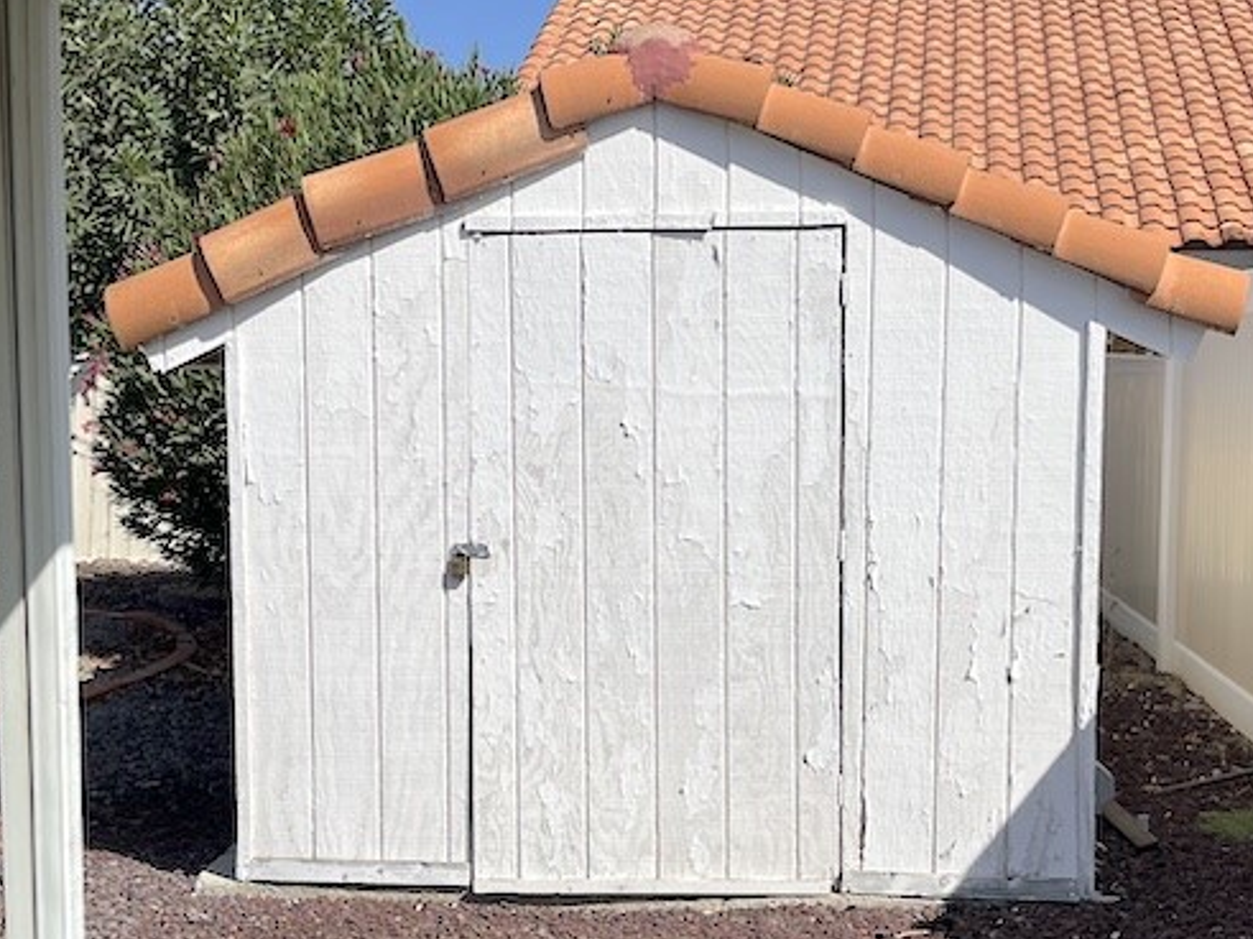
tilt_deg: -4.8
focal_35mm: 53
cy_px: 564
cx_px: 569
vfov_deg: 27.5
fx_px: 1918
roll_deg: +0.4
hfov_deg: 36.2
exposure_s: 1/6173
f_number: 1.6
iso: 50
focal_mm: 5.1
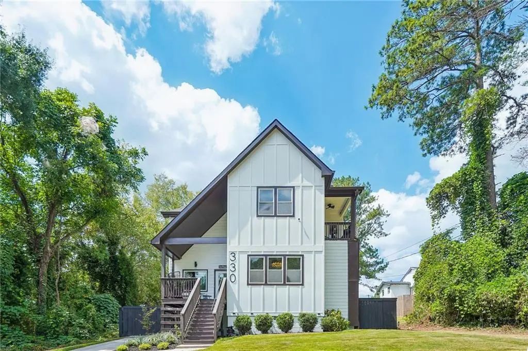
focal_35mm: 18
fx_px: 264
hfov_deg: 90.0
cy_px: 176
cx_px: 264
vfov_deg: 67.3
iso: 320
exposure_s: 1/500
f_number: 7.1
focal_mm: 18
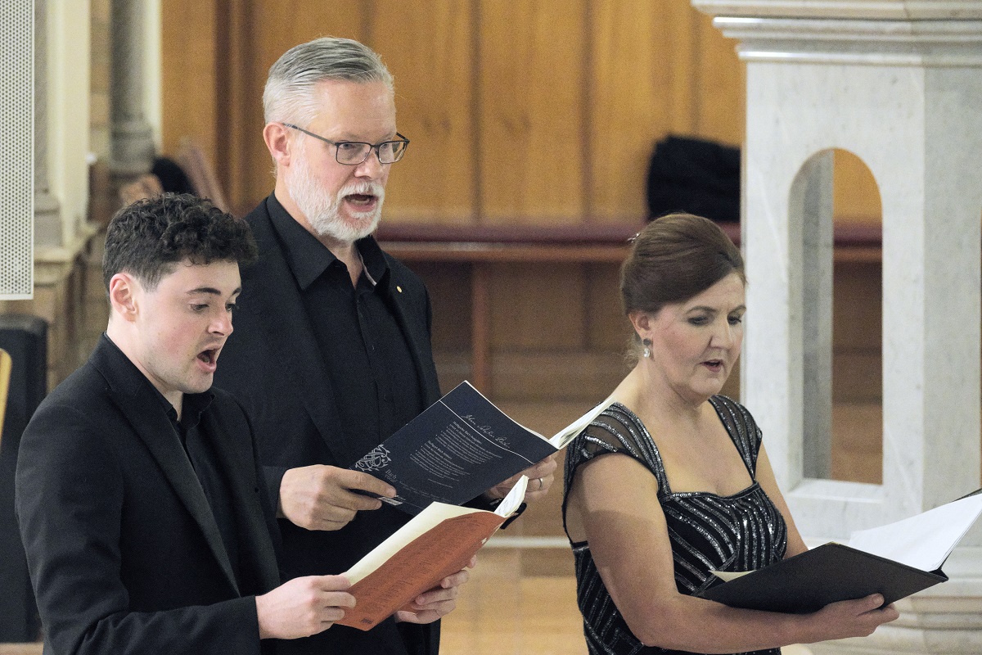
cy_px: 328
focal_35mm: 285
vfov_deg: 4.8
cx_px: 491
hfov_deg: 7.2
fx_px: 7774
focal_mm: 189.7
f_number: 6.4
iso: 12800
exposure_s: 1/100
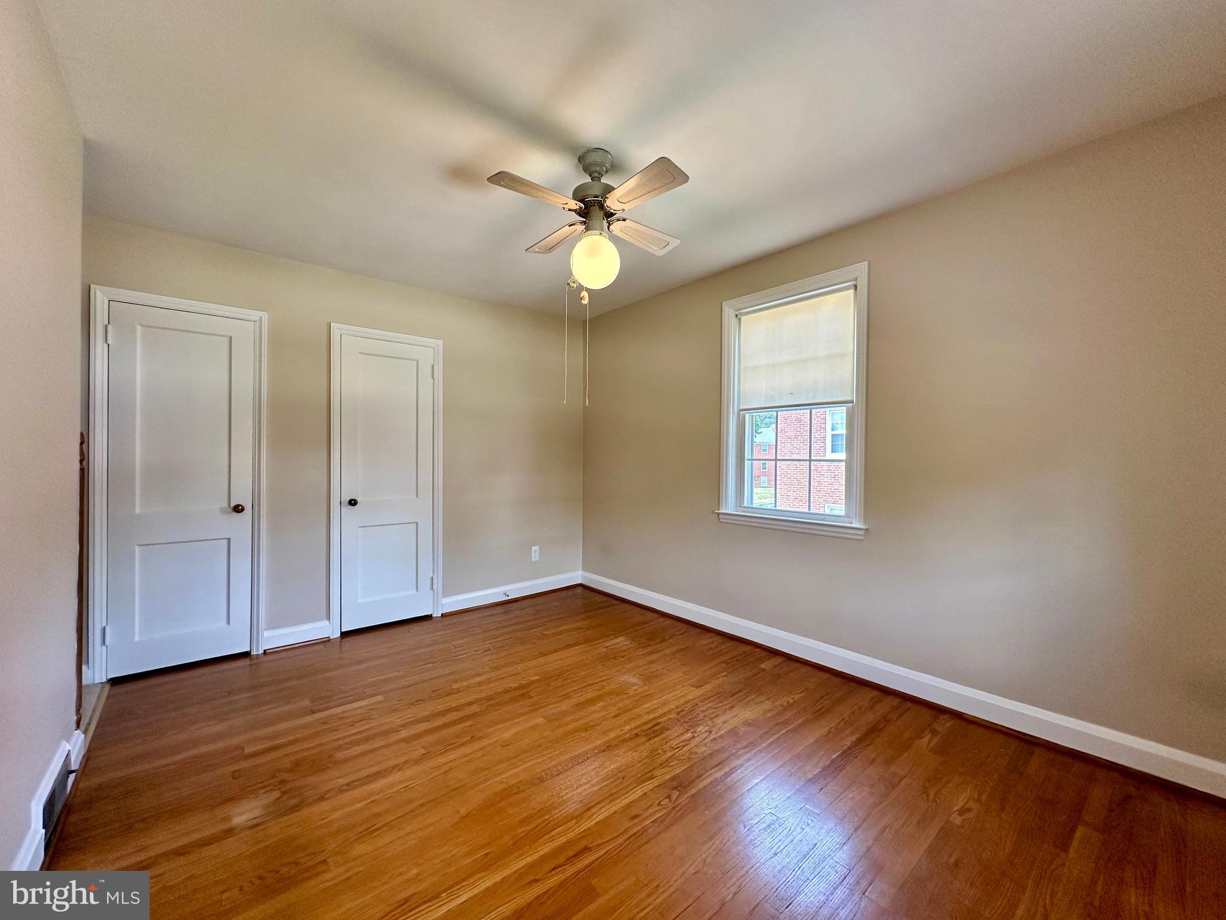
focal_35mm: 14
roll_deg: -0.5
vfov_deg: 85.7
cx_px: 613
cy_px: 460
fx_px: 496
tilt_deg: +0.7
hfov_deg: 102.1
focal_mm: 2.22
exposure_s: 1/120
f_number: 2.2
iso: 125
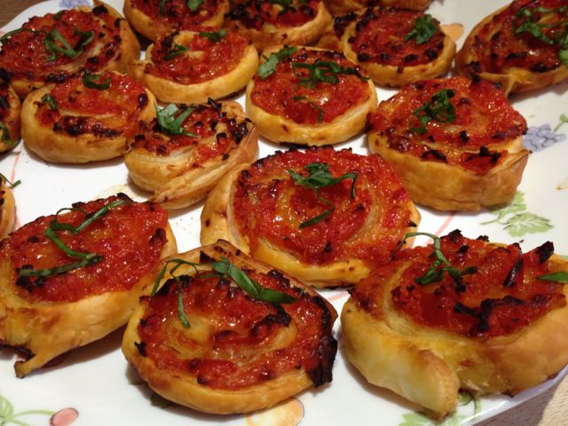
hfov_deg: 55.4
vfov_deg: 42.9
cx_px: 284
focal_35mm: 33
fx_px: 541
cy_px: 213
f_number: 2.4
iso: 125
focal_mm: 4.12
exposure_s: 1/20
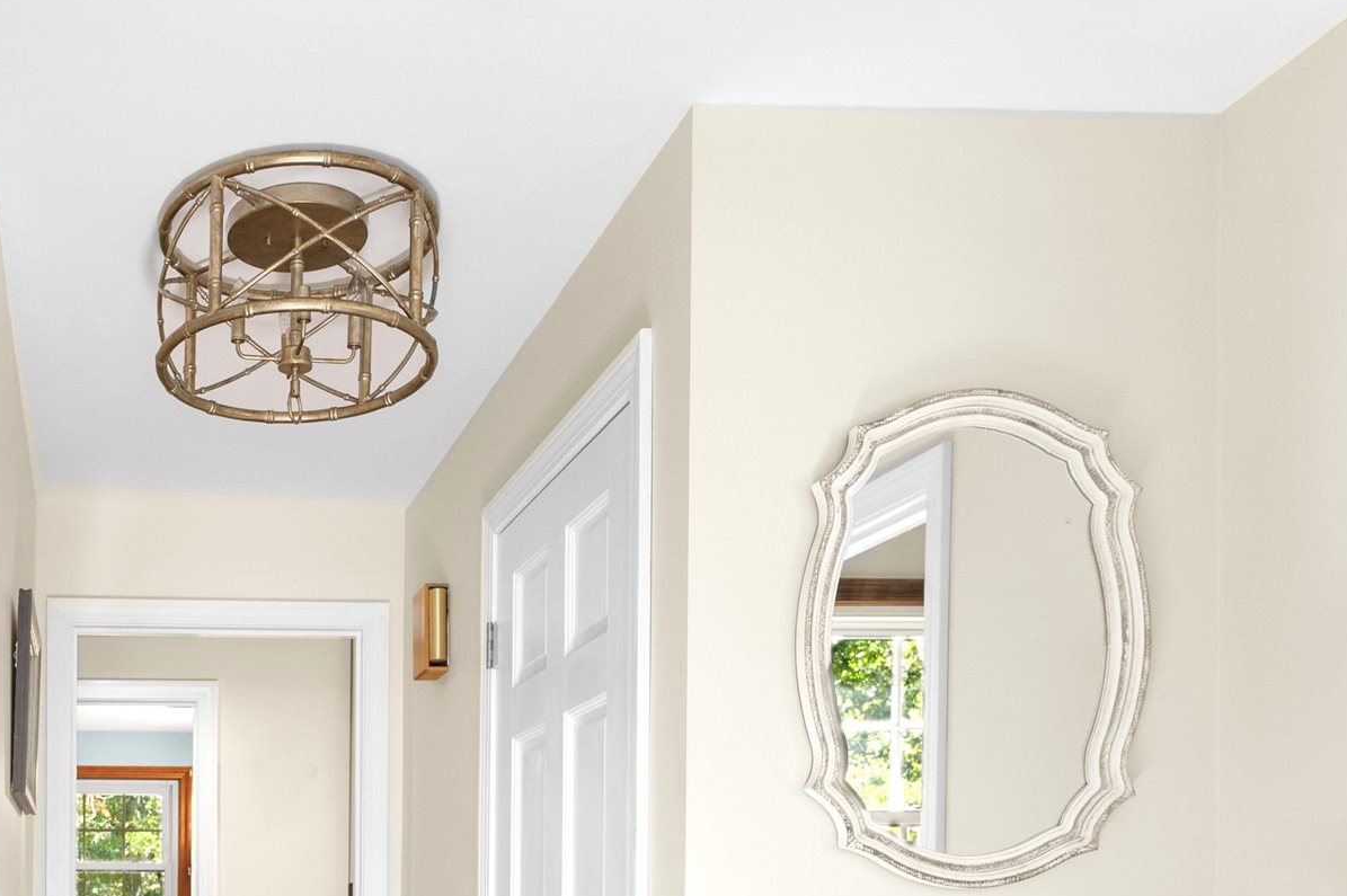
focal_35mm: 37
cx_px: 129
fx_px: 1394
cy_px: 973
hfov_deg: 46.4
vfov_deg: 31.8
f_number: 7.1
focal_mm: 14.5
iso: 250
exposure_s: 1.3
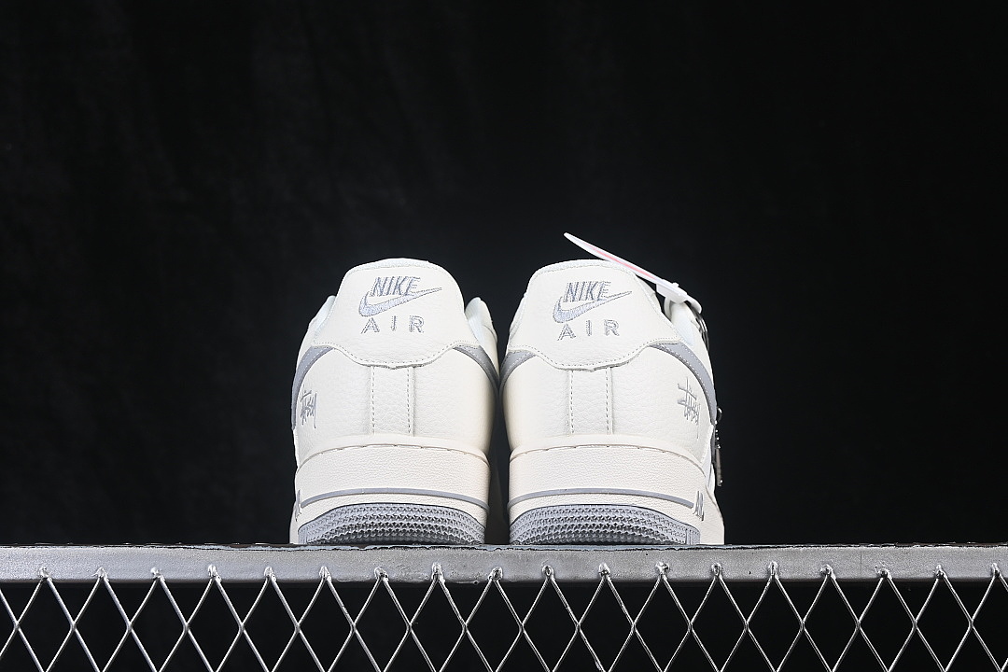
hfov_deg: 27.0
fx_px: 2100
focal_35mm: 75
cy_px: 336
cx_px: 504
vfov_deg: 18.2
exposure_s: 1/80
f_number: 8
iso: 160
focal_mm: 50
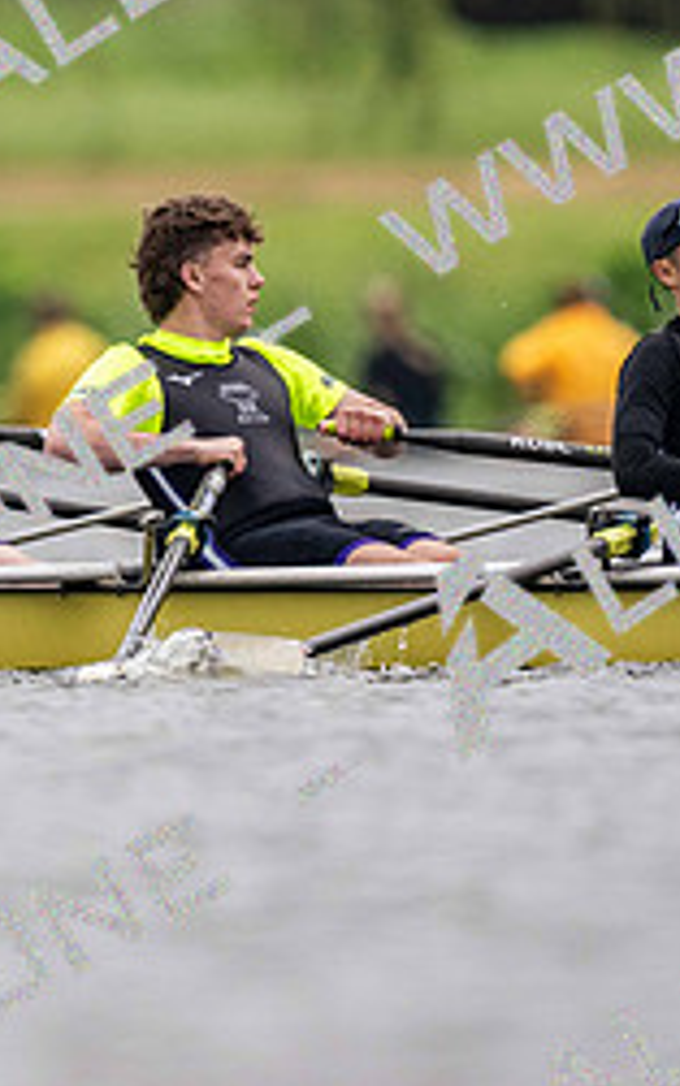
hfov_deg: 0.9
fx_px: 41814
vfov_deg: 1.5
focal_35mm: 1411
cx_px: 65
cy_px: 348
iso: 1800
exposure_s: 1/2000
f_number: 4
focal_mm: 600
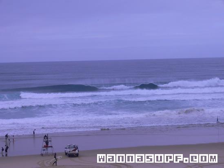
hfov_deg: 18.7
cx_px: 112
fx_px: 680
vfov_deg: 14.1
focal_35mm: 105
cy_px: 84
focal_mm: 17.4
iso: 100
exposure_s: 1/200
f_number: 10
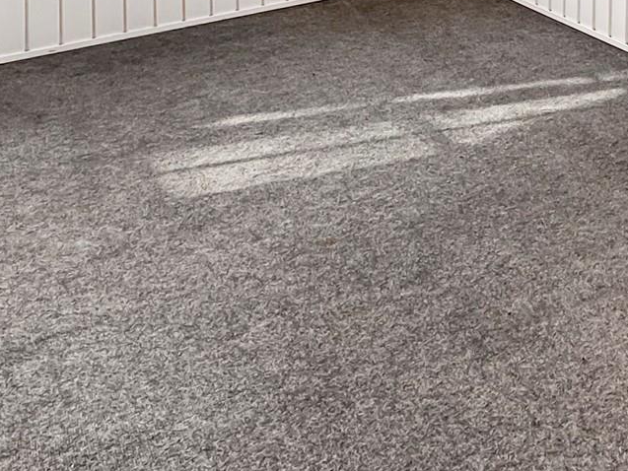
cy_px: -236
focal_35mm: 45
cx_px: 627
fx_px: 817
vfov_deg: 24.8
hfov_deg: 37.6
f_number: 2.2
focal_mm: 2.22
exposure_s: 1/250
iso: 40
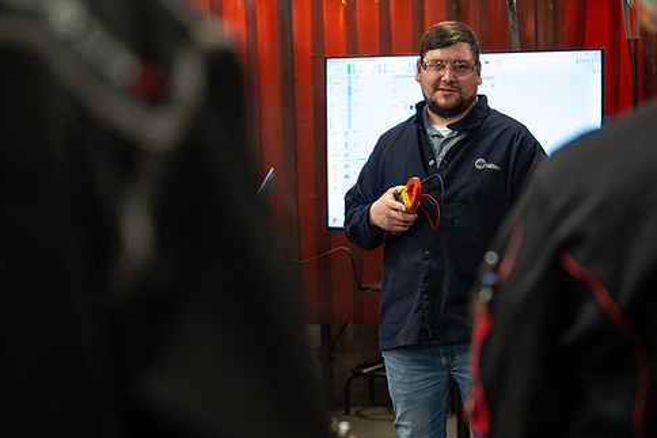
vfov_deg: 15.5
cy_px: 239
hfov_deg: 23.1
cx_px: 356
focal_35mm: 88
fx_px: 1606
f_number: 3.2
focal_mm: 70
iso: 1600
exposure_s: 1/320
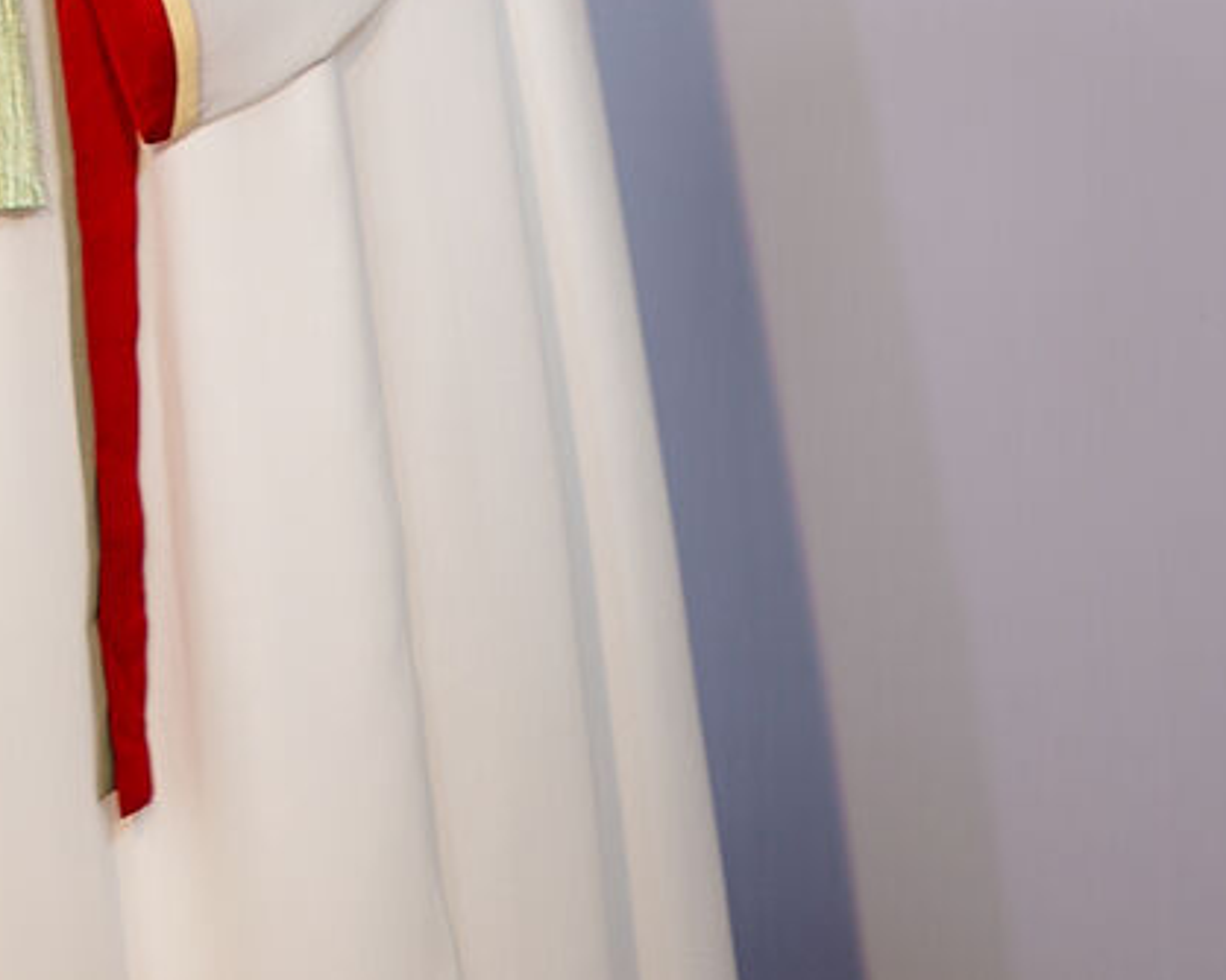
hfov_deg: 6.9
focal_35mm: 279
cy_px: -1552
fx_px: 10119
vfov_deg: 5.3
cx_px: -114
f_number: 4
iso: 320
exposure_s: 1/125
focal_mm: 70
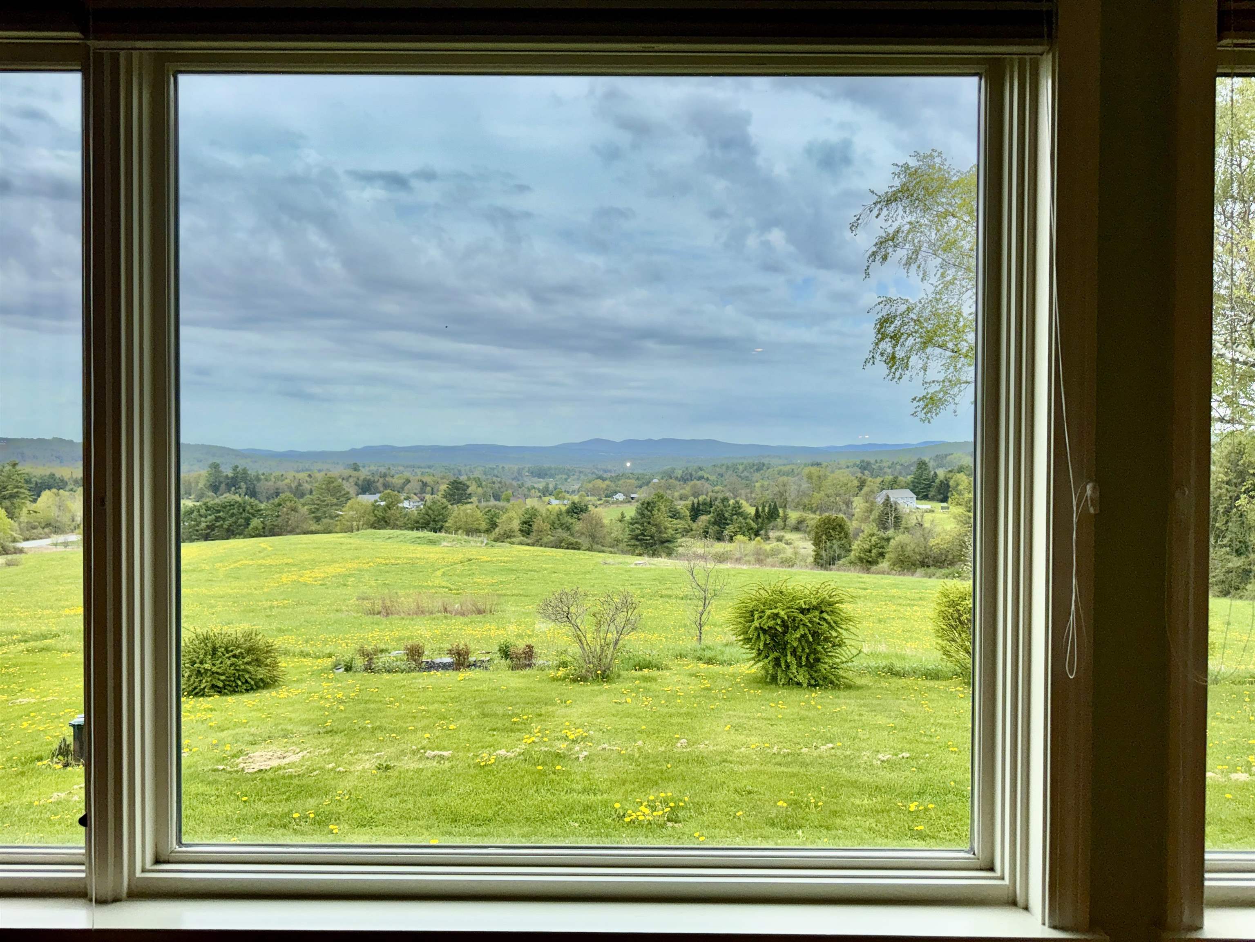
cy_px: 471
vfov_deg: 56.8
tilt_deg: -1.2
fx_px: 870
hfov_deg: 71.6
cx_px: 628
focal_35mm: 24
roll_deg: -0.2
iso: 100
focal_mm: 6.76
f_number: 1.78
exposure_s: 1/3802
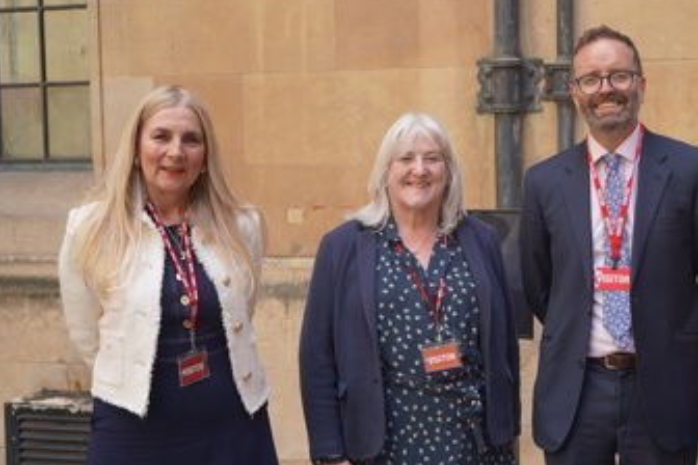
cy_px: 283
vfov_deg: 21.2
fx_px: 1241
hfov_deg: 31.3
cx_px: 436
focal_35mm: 64
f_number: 4.5
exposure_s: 1/160
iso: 125
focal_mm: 43
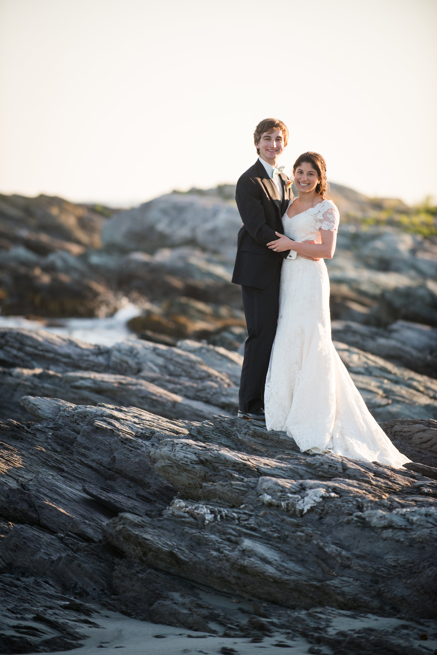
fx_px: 3639
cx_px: 218
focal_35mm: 200
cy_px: 328
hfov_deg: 6.9
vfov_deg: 10.3
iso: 500
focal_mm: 200
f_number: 4
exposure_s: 1/2500
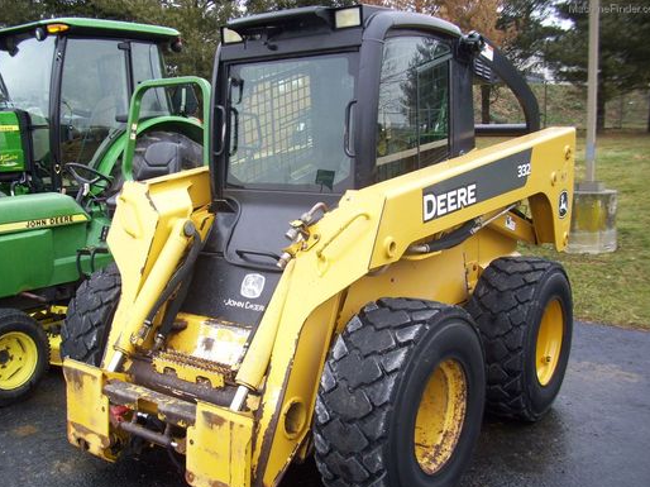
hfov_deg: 51.4
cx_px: 319
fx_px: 676
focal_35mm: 36
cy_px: 256
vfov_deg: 39.6
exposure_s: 1/125
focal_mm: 5.7
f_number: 2.9
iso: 80
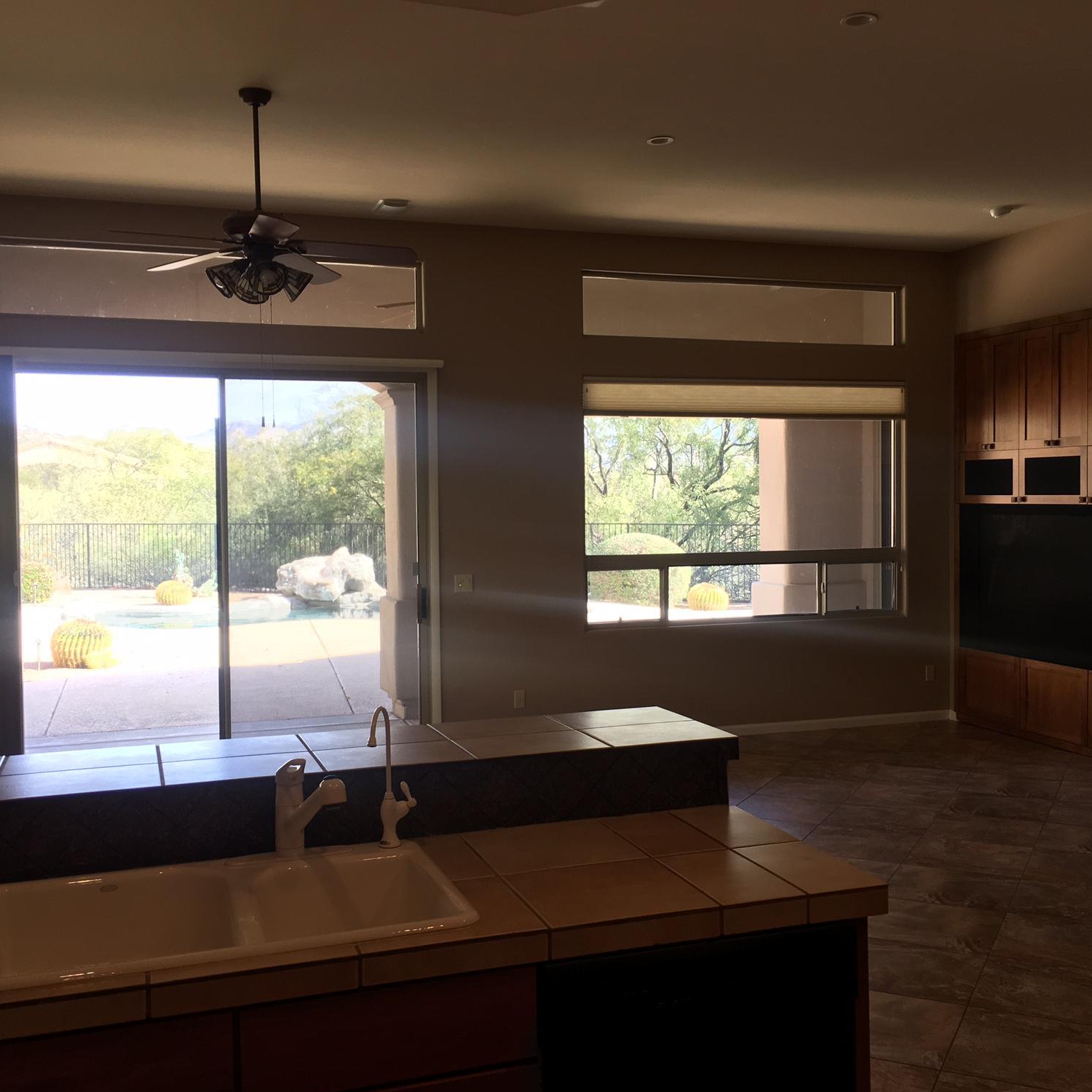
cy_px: 549
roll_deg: +0.9
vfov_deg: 47.2
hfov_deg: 47.2
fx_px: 1249
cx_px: 584
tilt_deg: -2.6
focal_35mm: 35
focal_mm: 4.15
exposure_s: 1/60
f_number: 2.2
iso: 32
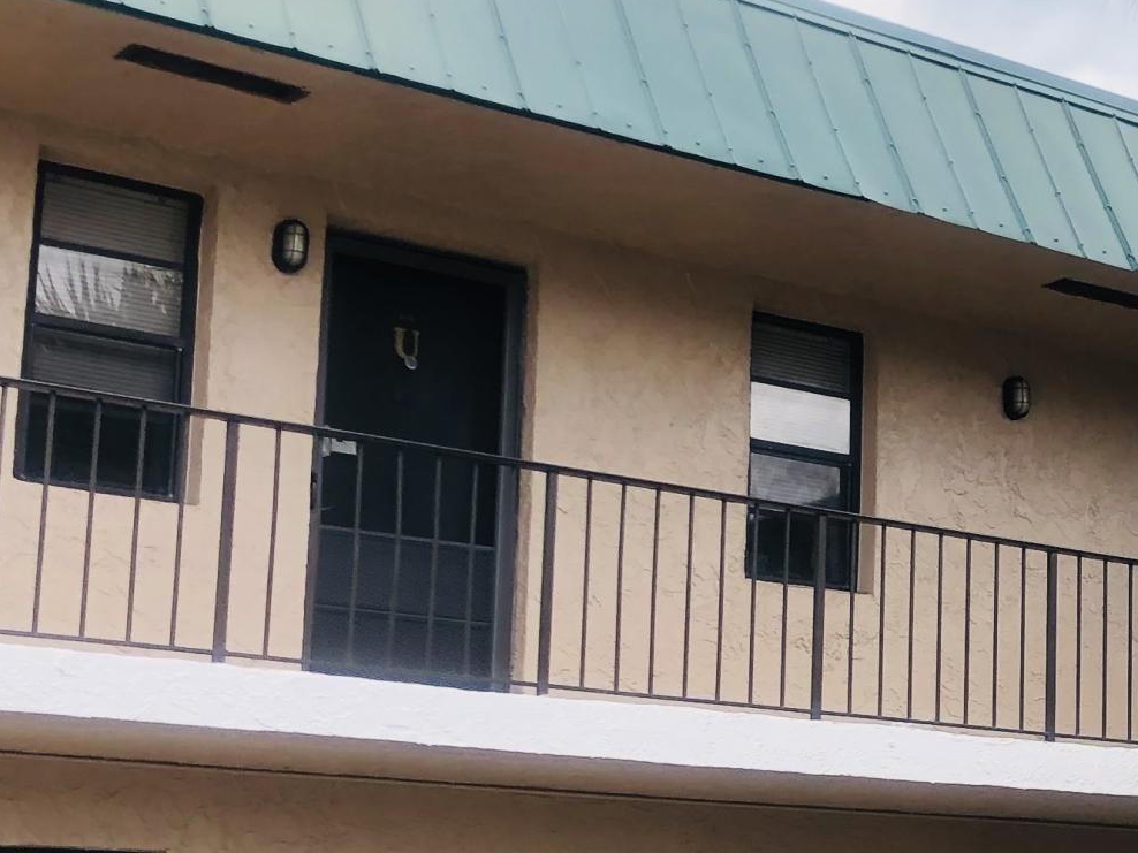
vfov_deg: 17.3
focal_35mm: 85
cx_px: 1429
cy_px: 564
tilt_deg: +10.9
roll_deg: +1.6
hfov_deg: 21.1
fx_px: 2794
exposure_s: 1/197
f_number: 1.8
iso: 20
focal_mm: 4
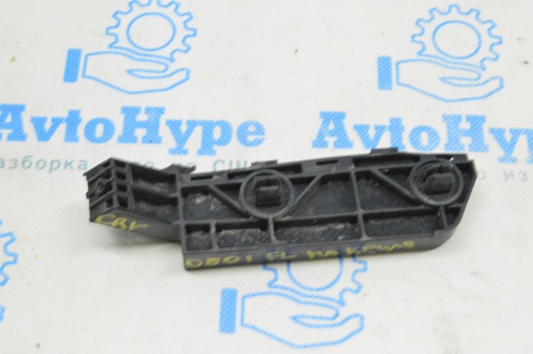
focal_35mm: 69
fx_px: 1020
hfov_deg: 29.3
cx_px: 266
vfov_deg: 19.7
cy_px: 177
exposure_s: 1/15
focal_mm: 46
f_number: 20
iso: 6400
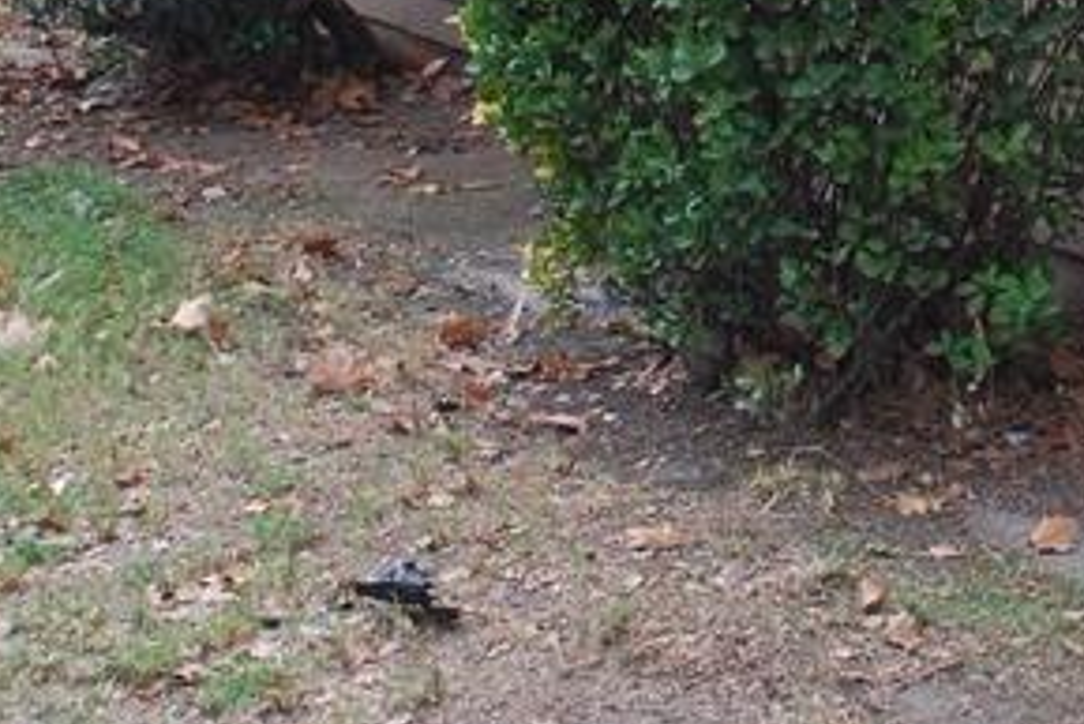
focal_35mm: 117
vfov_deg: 11.1
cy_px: -512
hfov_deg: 16.8
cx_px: 1290
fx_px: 3525
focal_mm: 22
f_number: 5.6
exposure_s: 1/125
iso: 200
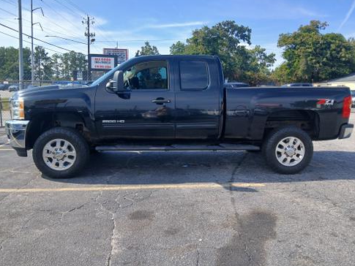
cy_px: 130
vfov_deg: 51.4
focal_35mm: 27
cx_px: 182
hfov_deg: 65.3
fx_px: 277
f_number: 1.8
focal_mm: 3.98
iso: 20
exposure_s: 1/295
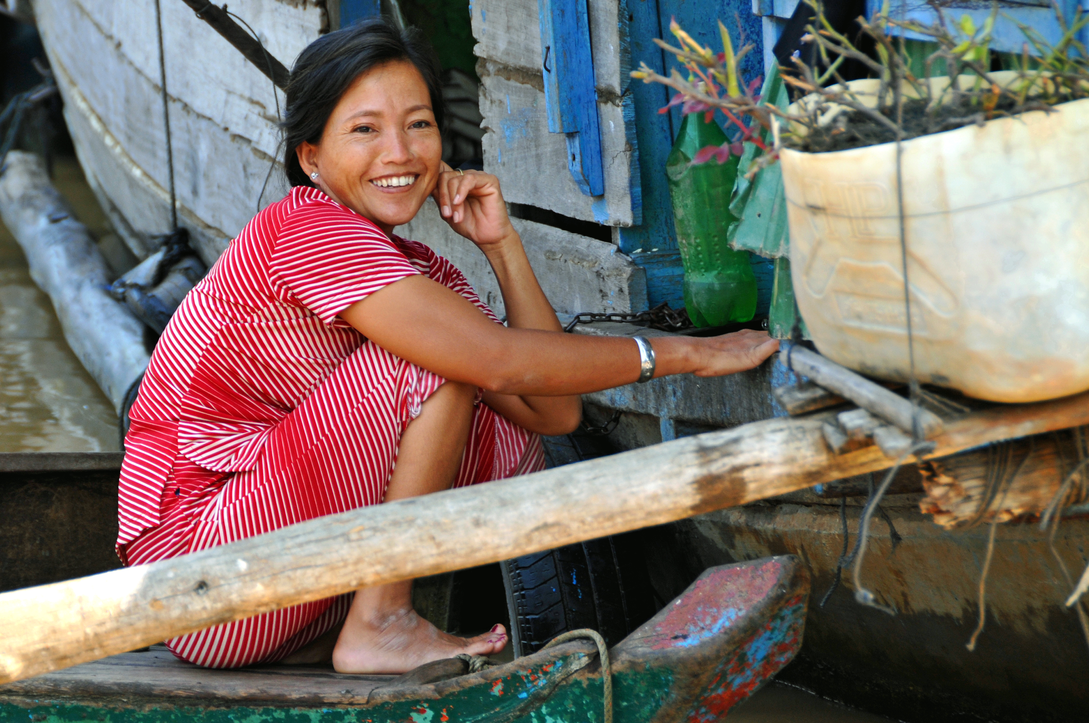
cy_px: 362
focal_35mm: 225
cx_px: 544
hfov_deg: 9.2
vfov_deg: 6.1
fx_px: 6798
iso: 250
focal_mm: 150
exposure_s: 1/60
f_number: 5.6
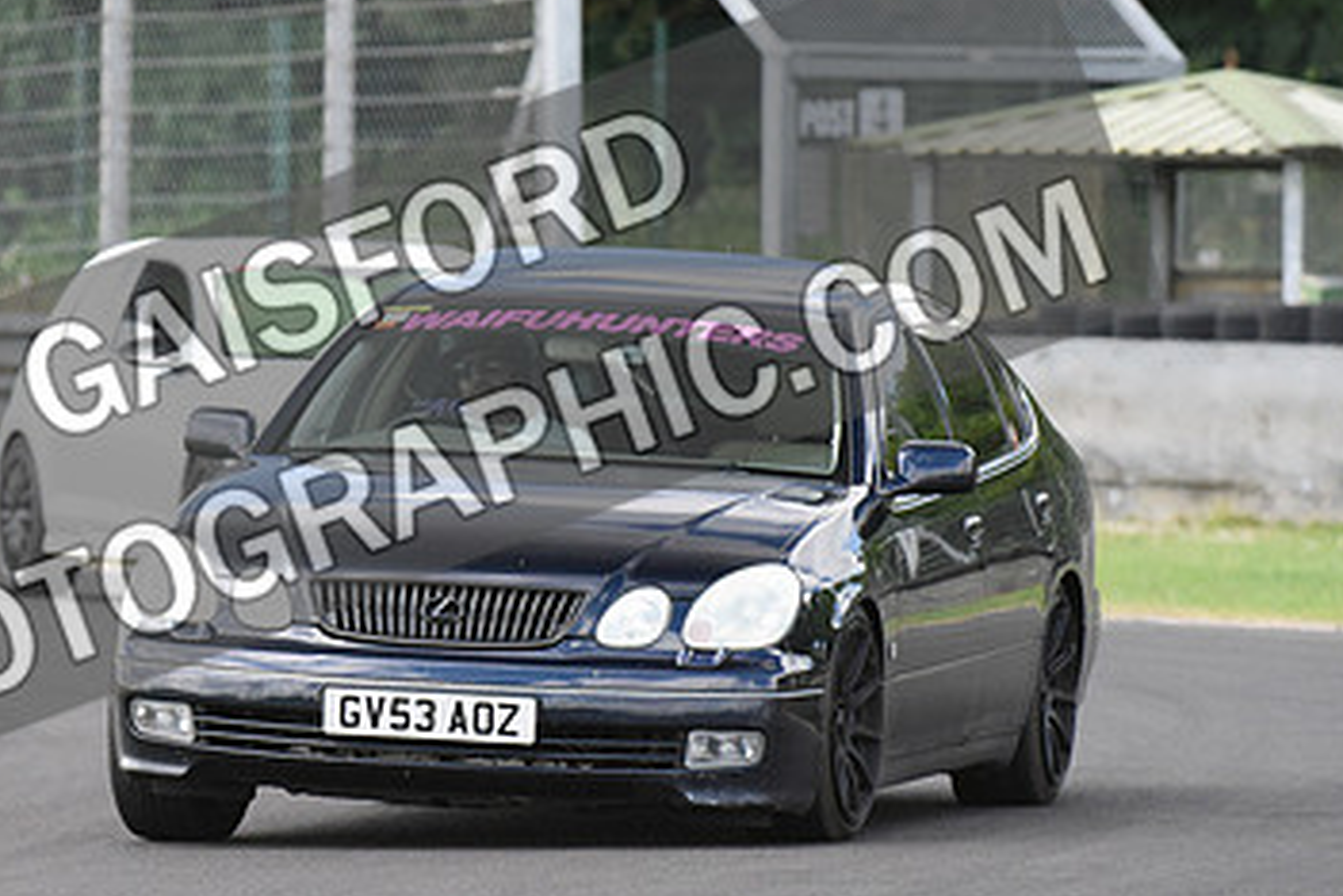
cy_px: 373
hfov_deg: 3.6
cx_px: 390
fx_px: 21598
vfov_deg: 2.4
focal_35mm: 579
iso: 5000
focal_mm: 350
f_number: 7.1
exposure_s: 1/1000
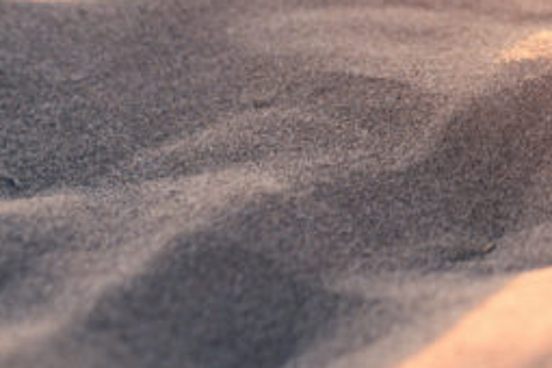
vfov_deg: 12.0
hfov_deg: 17.7
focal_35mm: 109
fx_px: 1671
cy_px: -180
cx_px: 689
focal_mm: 35
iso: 100
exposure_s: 1/320
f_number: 2.2
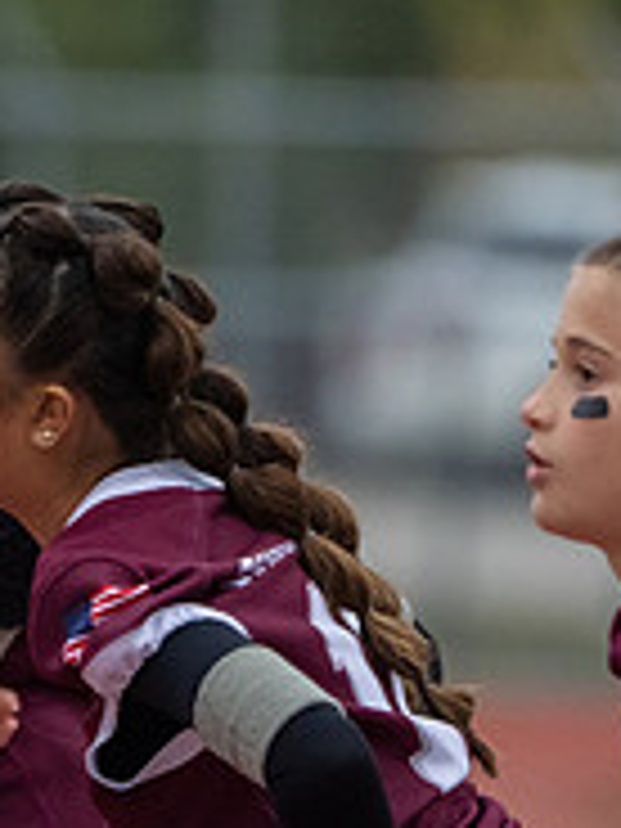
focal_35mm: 1342
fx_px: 32100
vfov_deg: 1.5
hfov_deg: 1.1
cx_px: 42
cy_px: 517
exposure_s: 1/1000
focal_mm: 400
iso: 5000
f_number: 5.6
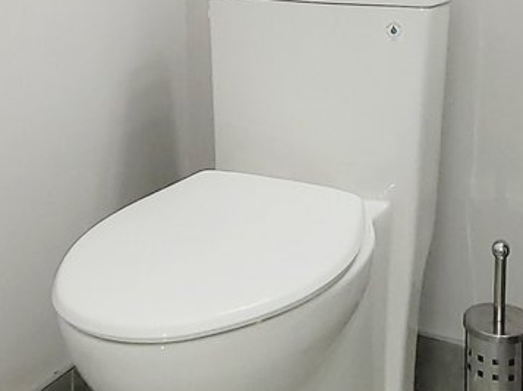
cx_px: 290
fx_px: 845
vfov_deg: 24.0
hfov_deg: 34.3
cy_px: -64
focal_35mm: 56
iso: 160
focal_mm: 2.2
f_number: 2.2
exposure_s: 1/60
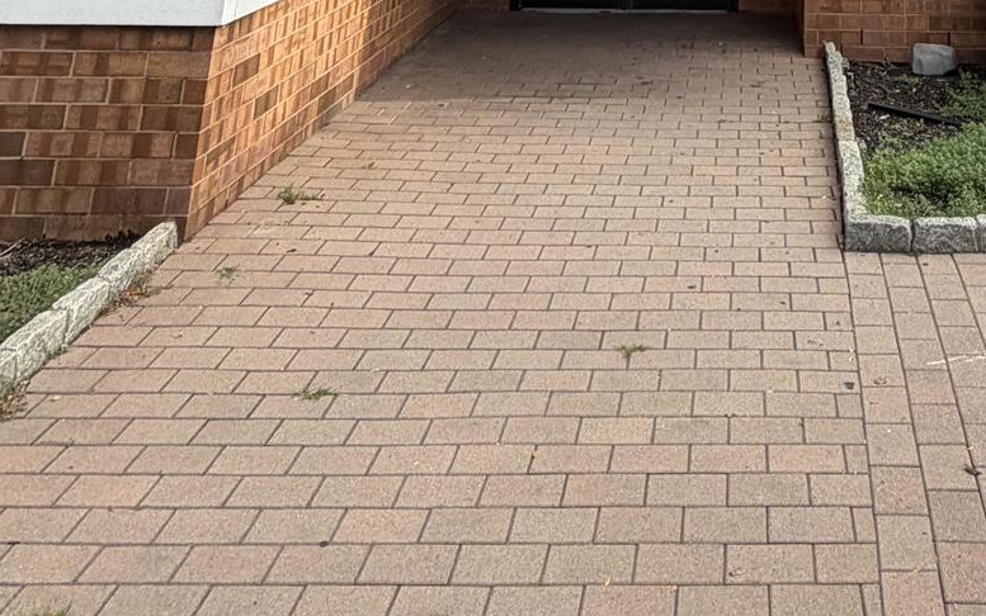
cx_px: 777
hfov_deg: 43.3
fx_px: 1183
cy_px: -577
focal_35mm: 44
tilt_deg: +17.2
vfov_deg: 19.3
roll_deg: +0.0
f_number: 2.2
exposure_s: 1/229
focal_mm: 2.22
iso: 40
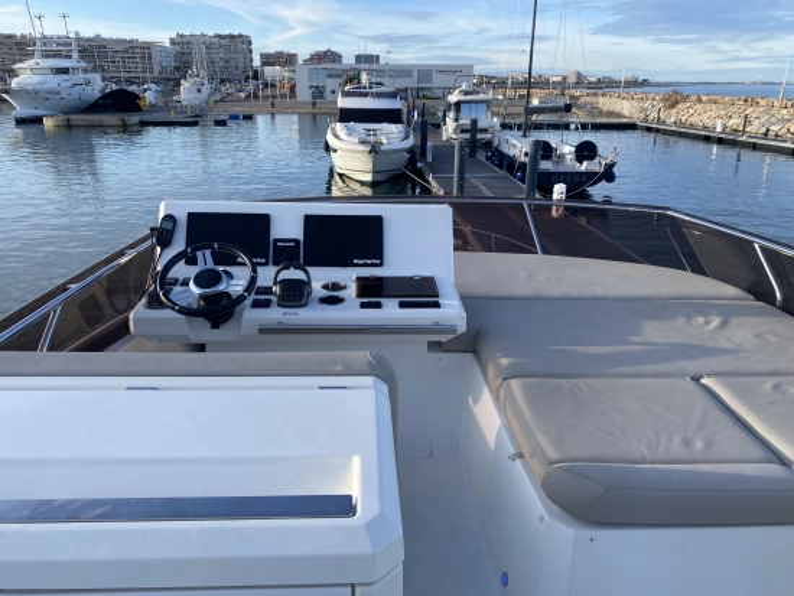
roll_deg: -0.5
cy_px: 298
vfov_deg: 53.1
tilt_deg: -18.6
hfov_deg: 67.3
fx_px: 597
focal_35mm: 26
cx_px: 397
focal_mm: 4.25
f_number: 1.8
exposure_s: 1/1193
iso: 32
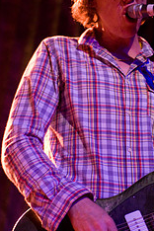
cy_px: 90
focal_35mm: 144
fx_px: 924
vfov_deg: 14.2
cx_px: 131
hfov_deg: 9.5
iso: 1250
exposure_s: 1/80
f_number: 2.2
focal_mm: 50
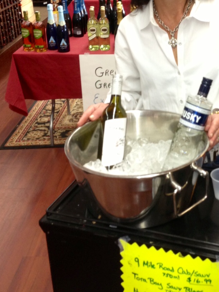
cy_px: 80
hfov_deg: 25.7
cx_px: 175
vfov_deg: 33.8
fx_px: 472
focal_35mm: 56
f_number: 2.4
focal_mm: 4.13
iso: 100
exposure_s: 1/20
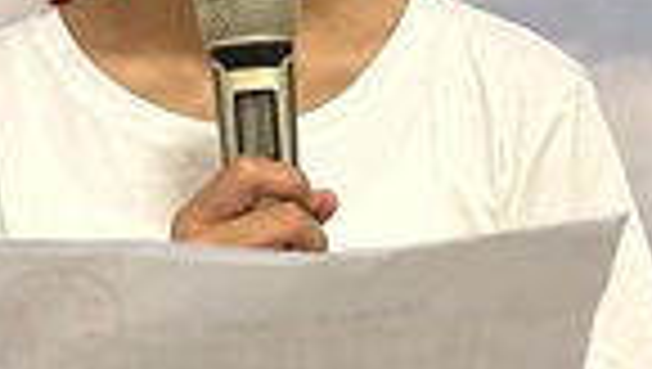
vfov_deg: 11.3
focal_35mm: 108
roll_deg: +1.1
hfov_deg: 19.8
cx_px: 256
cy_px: 198
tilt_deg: -7.6
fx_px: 1870
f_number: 1.78
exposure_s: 1/50
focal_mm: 6.86
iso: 250
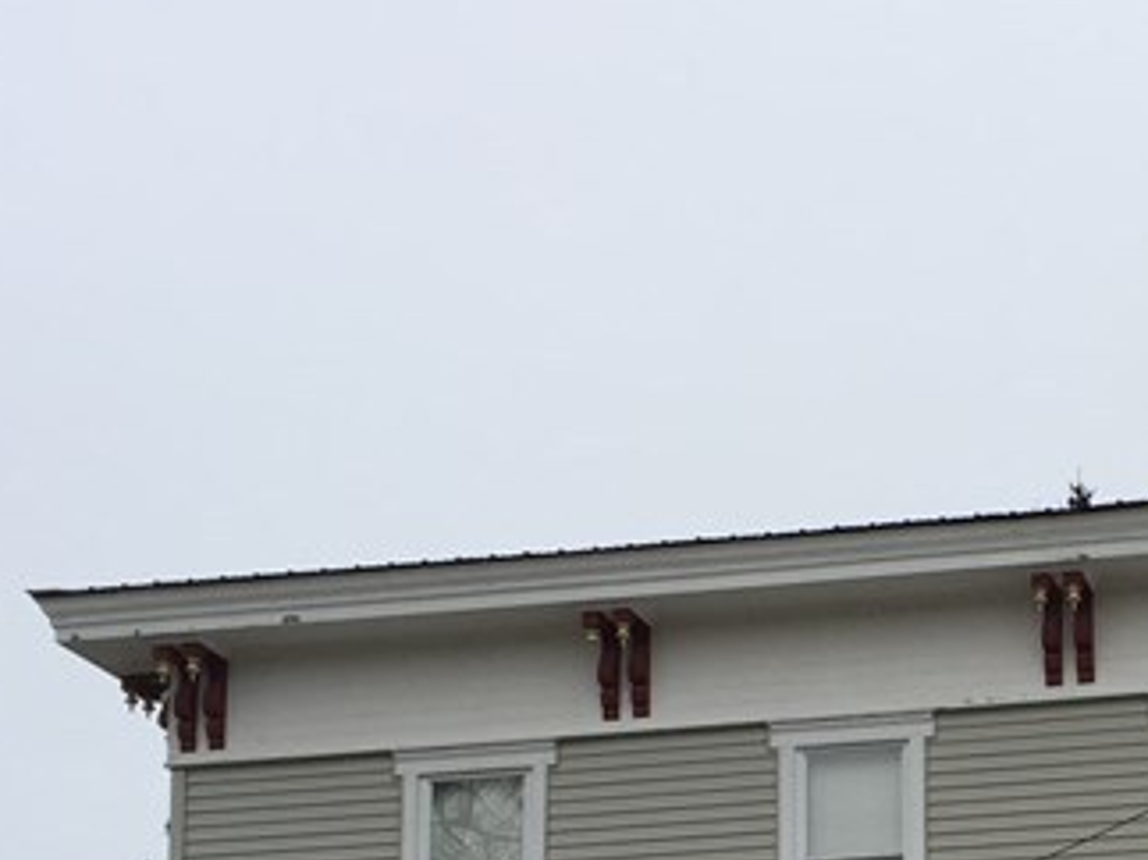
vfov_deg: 15.4
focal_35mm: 92
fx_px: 3050
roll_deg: +0.2
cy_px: 1080
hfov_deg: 20.4
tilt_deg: +11.3
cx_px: 1255
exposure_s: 1/1647
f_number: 2.2
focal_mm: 4.15
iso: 32
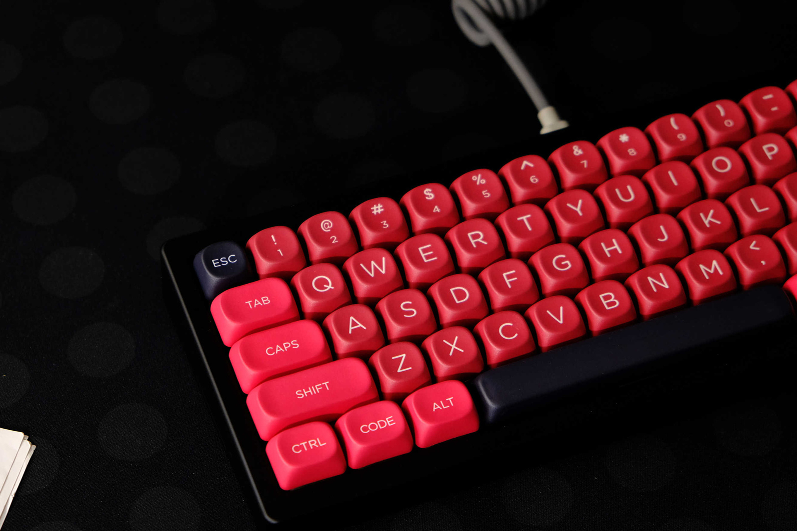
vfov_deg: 14.5
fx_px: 2081
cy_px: 294
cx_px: 366
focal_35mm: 94
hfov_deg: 21.7
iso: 640
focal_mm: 55
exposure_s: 1/60
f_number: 4
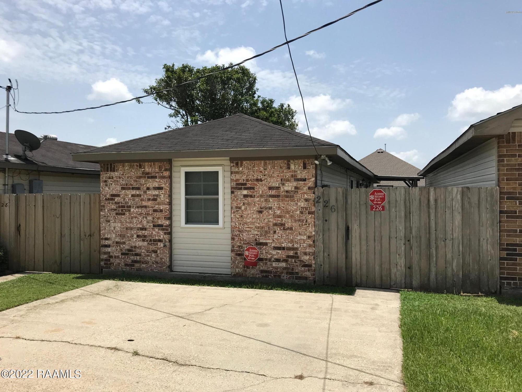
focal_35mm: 28
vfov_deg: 49.7
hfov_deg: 63.4
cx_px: 261
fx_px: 422
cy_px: 196
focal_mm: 3.99
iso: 20
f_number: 1.8
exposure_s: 1/3195
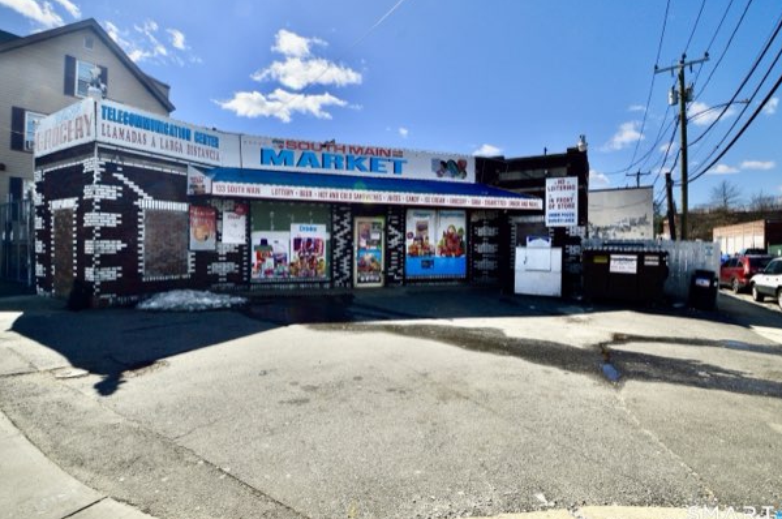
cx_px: 395
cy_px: 251
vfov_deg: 73.5
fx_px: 347
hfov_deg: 96.8
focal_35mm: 16
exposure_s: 1/500
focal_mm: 10
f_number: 11
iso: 220
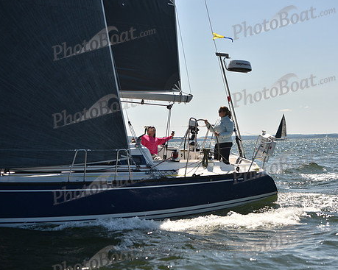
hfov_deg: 23.0
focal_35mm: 83
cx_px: 194
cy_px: 137
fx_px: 830
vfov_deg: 18.5
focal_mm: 70
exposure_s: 1/1250
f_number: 3.5
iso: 250
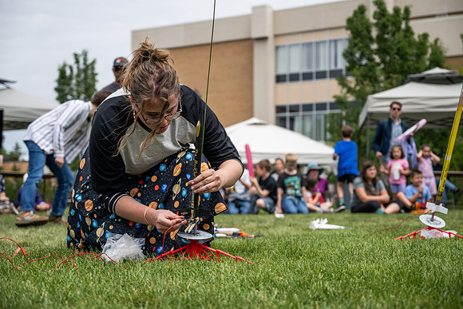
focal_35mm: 61
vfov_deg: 22.3
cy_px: 154
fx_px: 785
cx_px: 232
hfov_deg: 32.9
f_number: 4
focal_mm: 61
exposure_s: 1/2500
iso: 320
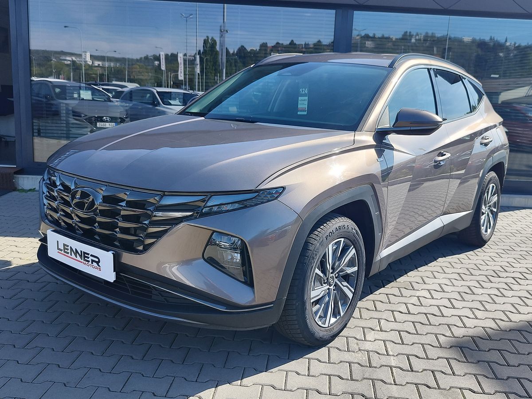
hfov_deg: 73.9
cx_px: 266
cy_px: 200
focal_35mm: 23
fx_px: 353
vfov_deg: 58.9
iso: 50
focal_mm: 7.01
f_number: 1.69
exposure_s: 1/823
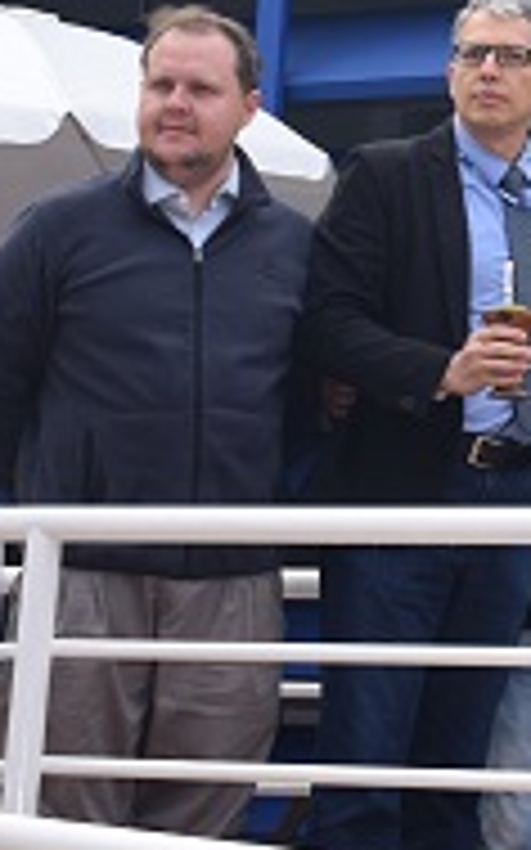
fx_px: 3930
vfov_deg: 12.3
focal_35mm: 170
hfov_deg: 7.3
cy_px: 72
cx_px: 1246
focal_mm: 35
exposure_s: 1/160
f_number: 6.3
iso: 100
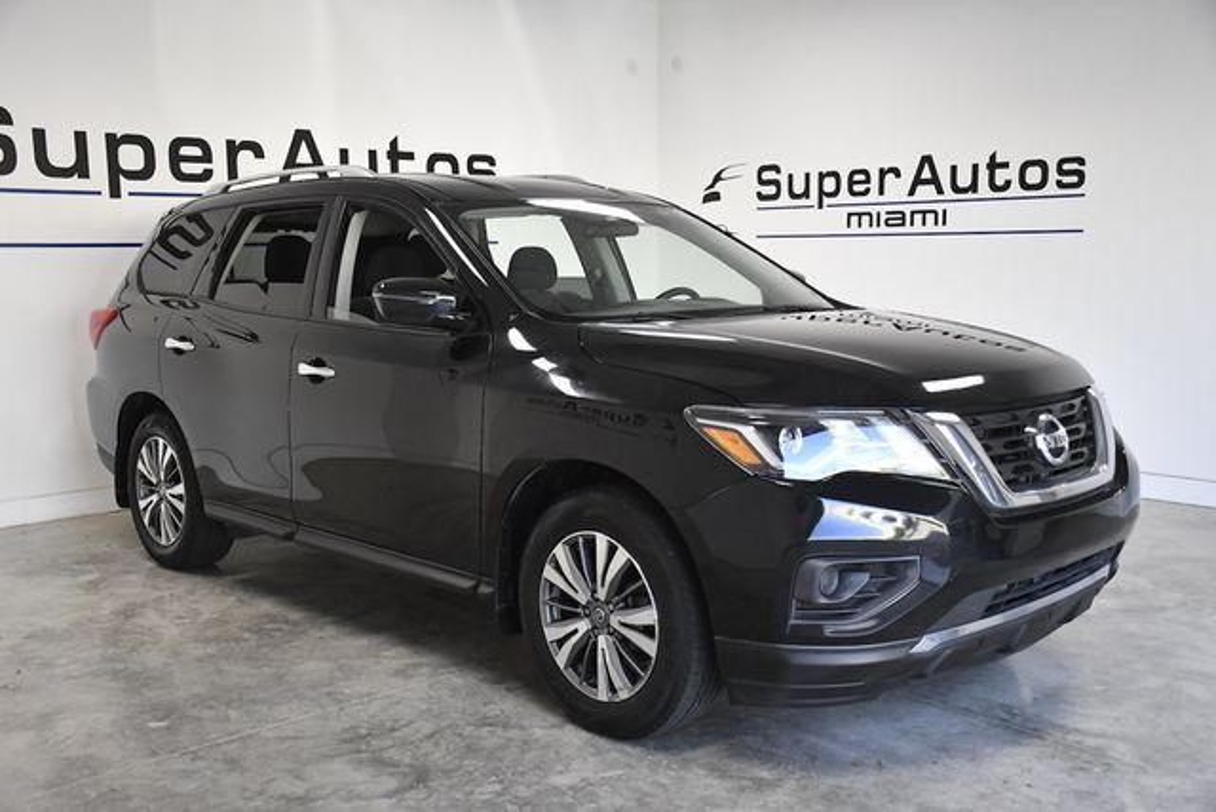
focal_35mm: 36
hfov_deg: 53.1
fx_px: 1216
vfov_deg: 36.9
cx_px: 608
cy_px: 406
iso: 2500
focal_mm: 24
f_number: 3.8
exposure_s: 1/1250
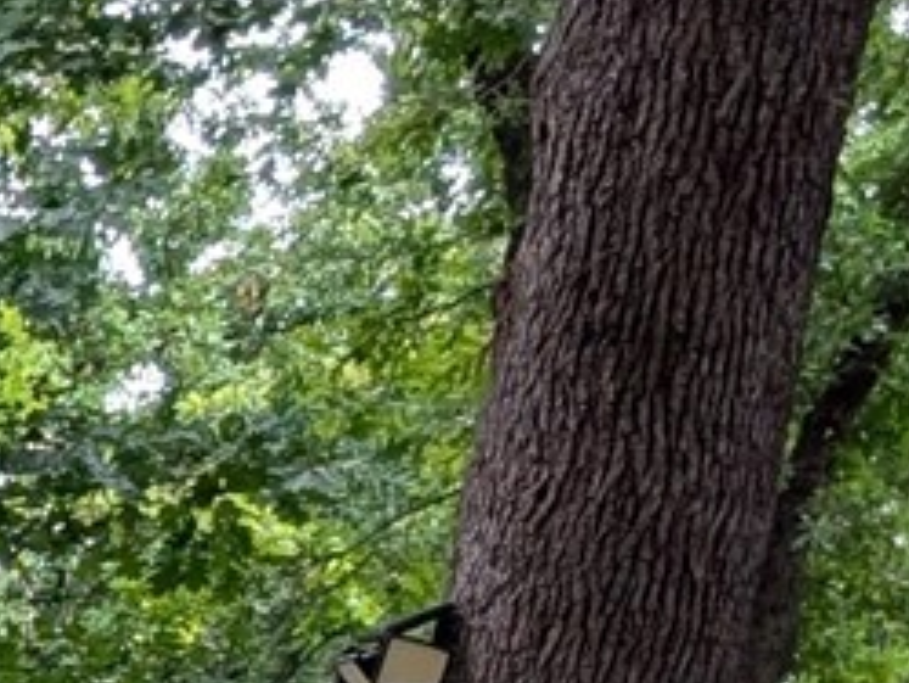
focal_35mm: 185
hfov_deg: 7.7
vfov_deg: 7.3
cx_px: -2563
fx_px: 4860
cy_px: 1892
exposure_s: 1/87.1
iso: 24
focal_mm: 6.9
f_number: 1.68
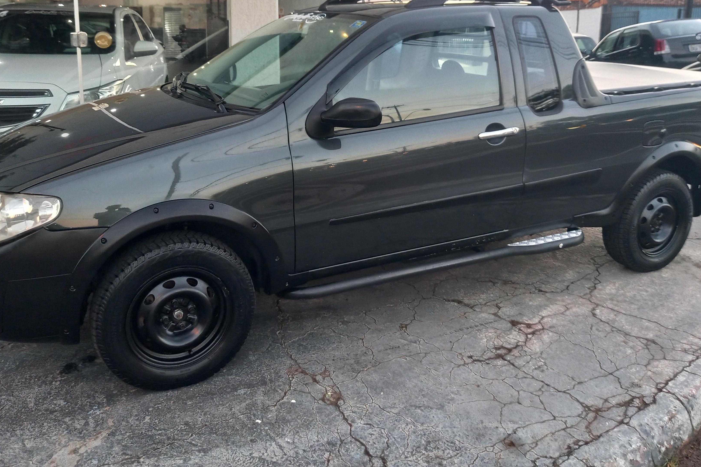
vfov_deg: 40.5
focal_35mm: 32
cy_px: 149
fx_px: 623
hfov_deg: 58.7
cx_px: 347
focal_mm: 4.6
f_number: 2
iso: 160
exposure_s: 1/40
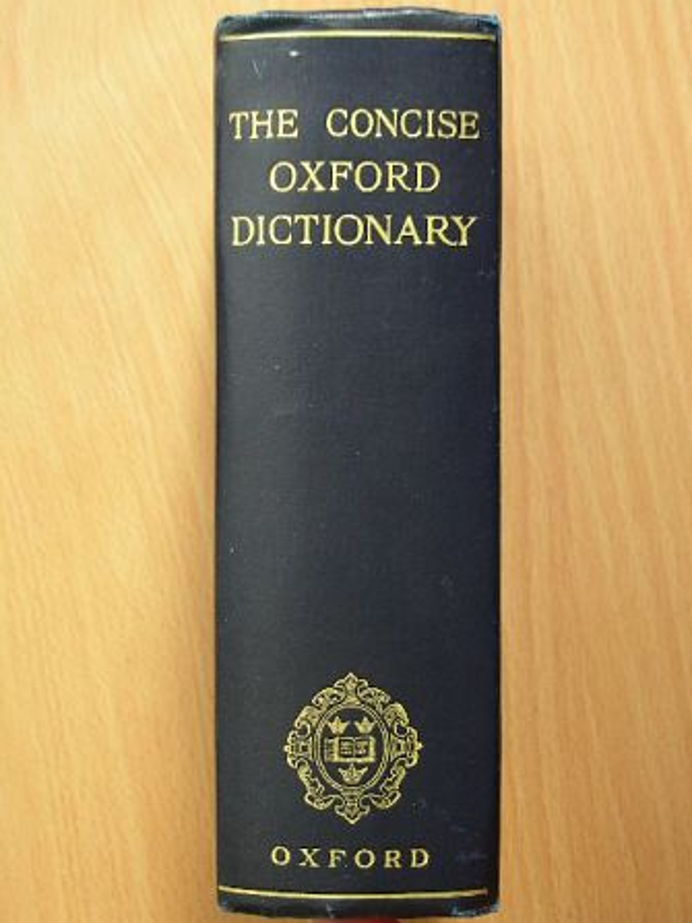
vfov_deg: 27.4
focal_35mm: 71
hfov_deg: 20.7
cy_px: 462
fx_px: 1893
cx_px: 347
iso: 50
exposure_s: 1/9.5
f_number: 3.5
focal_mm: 11.7
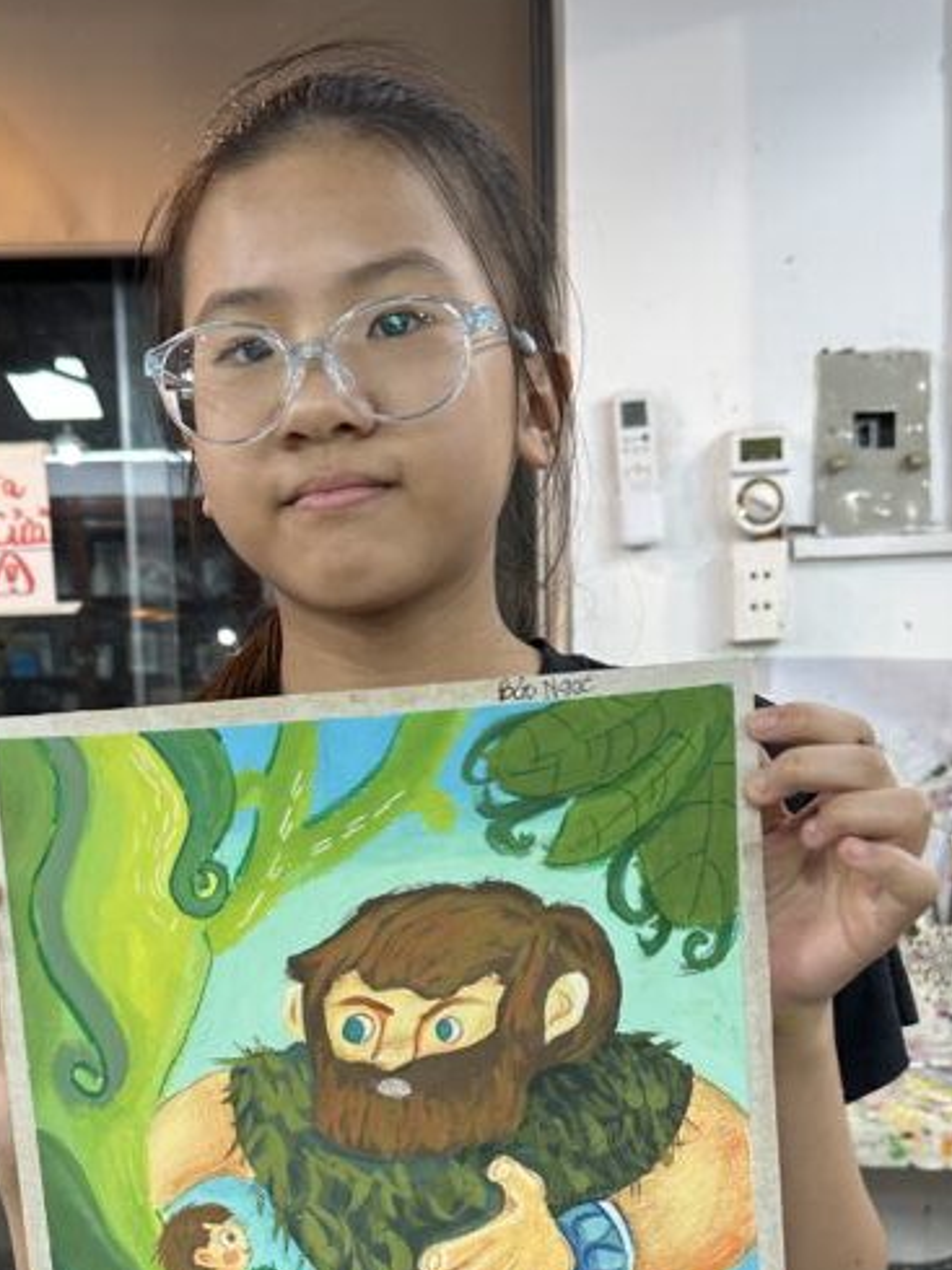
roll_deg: +1.3
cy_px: 946
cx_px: 358
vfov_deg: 38.0
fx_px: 1798
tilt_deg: -6.5
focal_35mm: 49
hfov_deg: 29.5
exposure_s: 1/50
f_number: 1.78
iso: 160
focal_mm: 6.86
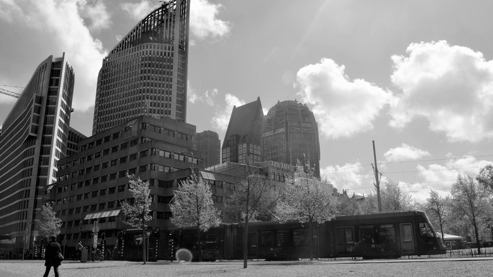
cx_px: 244
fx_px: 379
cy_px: 148
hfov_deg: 66.1
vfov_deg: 40.1
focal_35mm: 29
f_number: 11
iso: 200
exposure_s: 1/500
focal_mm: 18
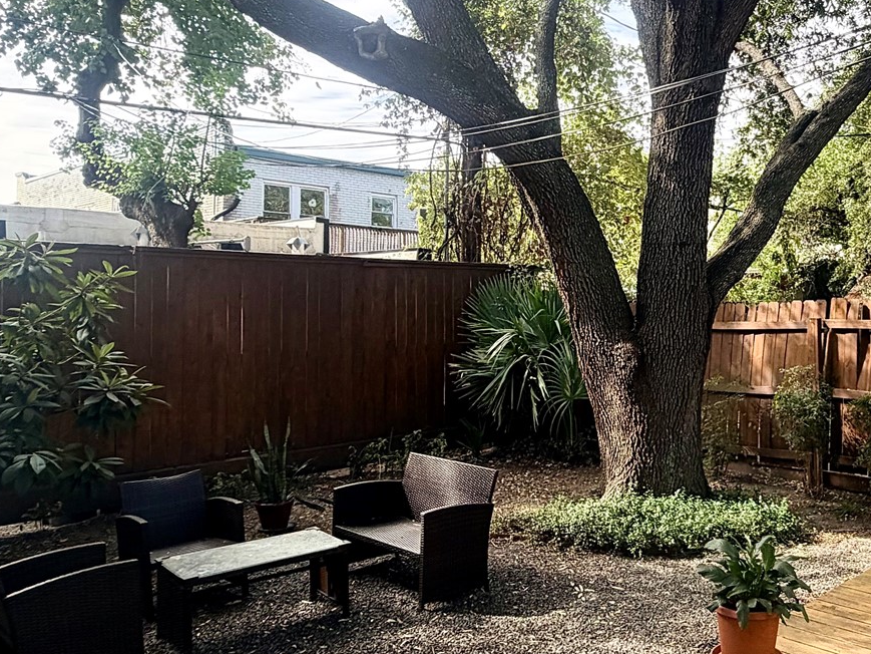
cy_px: 292
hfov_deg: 52.7
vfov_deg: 42.9
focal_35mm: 33
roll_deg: +0.8
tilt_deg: +2.8
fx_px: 830
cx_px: 660
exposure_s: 1/472
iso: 64
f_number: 2.2
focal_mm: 2.22
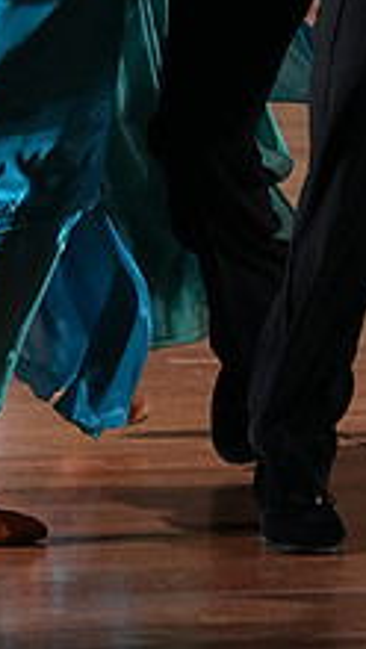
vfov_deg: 6.7
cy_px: -189
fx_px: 5461
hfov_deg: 3.8
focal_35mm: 317
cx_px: 199
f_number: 5
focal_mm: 115
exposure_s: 1/400
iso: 6400
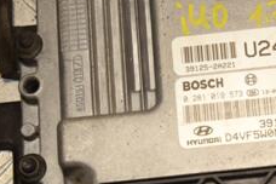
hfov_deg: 14.7
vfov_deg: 9.9
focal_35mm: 138
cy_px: 87
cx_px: 242
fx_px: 1060
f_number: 8
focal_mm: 35
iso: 800
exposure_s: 1/200
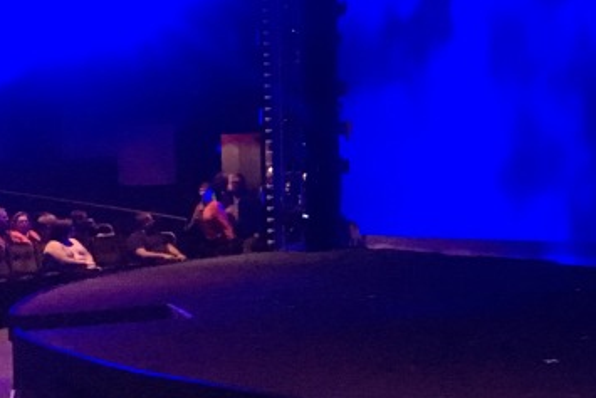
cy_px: 151
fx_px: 1126
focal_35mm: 68
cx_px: 655
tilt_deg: +1.5
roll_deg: +2.6
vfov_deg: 20.0
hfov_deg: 27.2
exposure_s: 1/15
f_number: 2.2
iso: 1250
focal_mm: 4.15
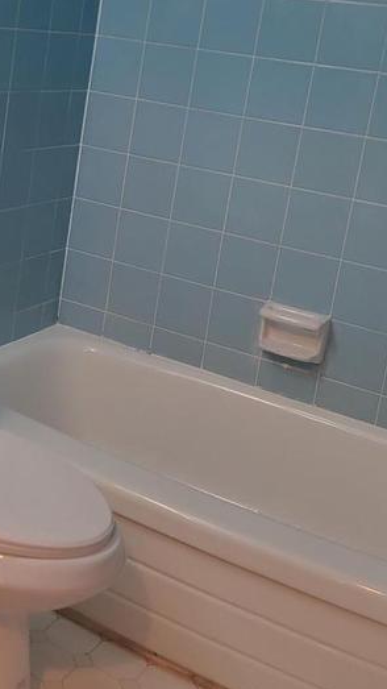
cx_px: 16
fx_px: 986
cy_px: 203
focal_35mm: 54
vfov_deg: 37.9
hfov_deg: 21.6
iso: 400
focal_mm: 6.7
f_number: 1.8
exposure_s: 1/40
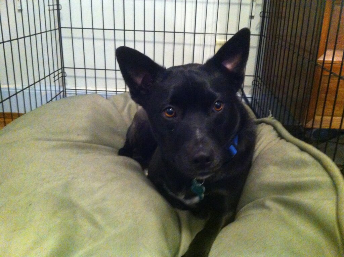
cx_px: 172
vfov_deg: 40.6
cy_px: 128
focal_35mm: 35
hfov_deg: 52.7
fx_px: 347
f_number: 2.8
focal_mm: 3.85
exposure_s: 1/15
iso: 1000
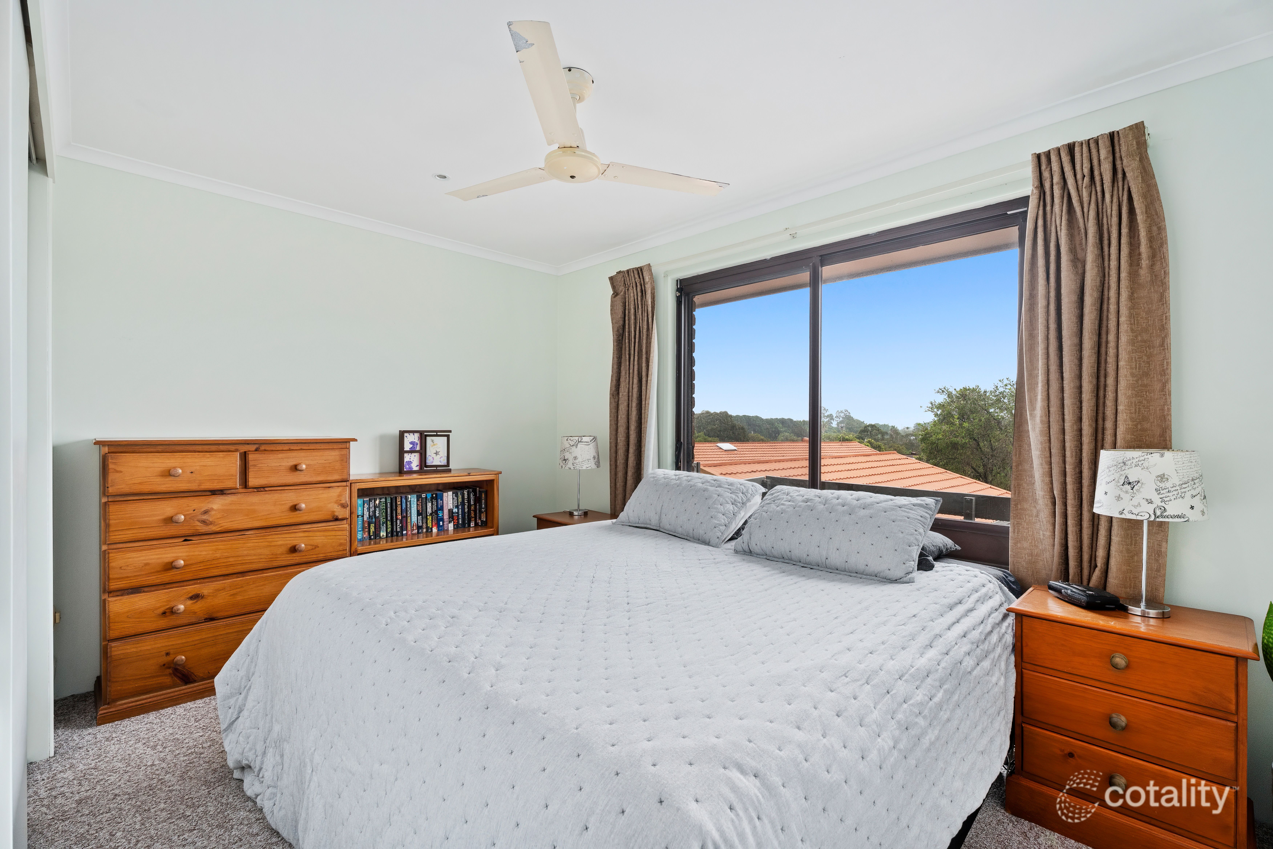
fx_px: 566
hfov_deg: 96.7
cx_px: 636
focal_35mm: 16
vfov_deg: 73.7
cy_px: 424
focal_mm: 16
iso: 320
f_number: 9
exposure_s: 1/6
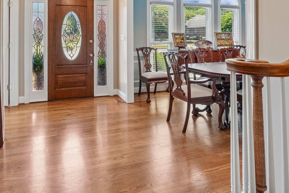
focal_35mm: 26
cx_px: 116
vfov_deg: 46.6
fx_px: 209
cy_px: 36
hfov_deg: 68.7
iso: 400
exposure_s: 1/25
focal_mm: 14
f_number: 8
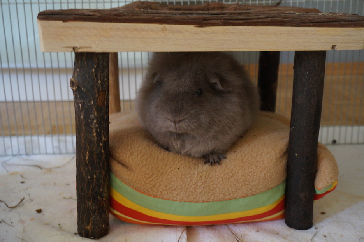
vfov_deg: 29.2
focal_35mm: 46
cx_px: 188
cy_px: 111
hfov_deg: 42.8
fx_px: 465
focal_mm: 28
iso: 1600
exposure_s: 1/60
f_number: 4.5
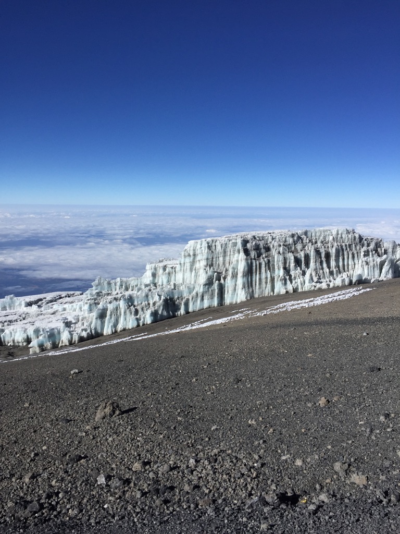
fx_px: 447
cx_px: 200
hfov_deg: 48.2
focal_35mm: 29
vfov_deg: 61.7
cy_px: 267
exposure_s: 1/3597
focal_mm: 4.15
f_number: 2.2
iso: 32
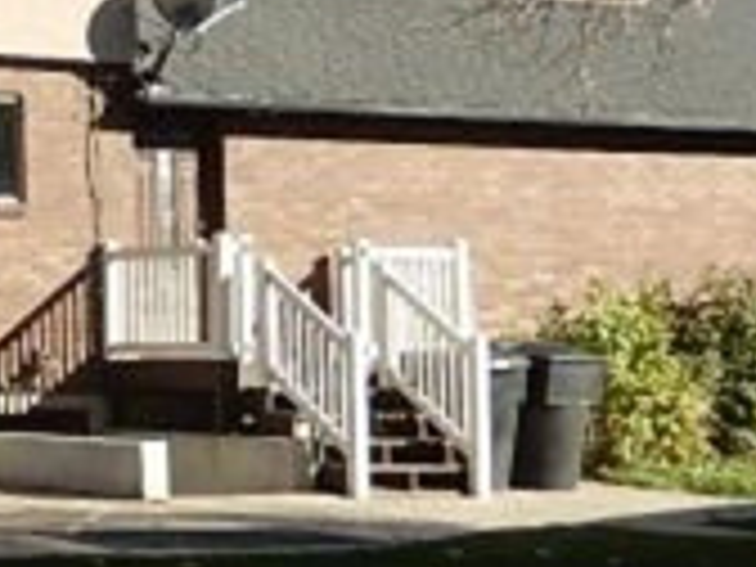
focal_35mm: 95
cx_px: -400
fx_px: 2075
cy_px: 126
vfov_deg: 15.5
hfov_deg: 18.2
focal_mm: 4.5
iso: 125
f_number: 3.4
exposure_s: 1/640
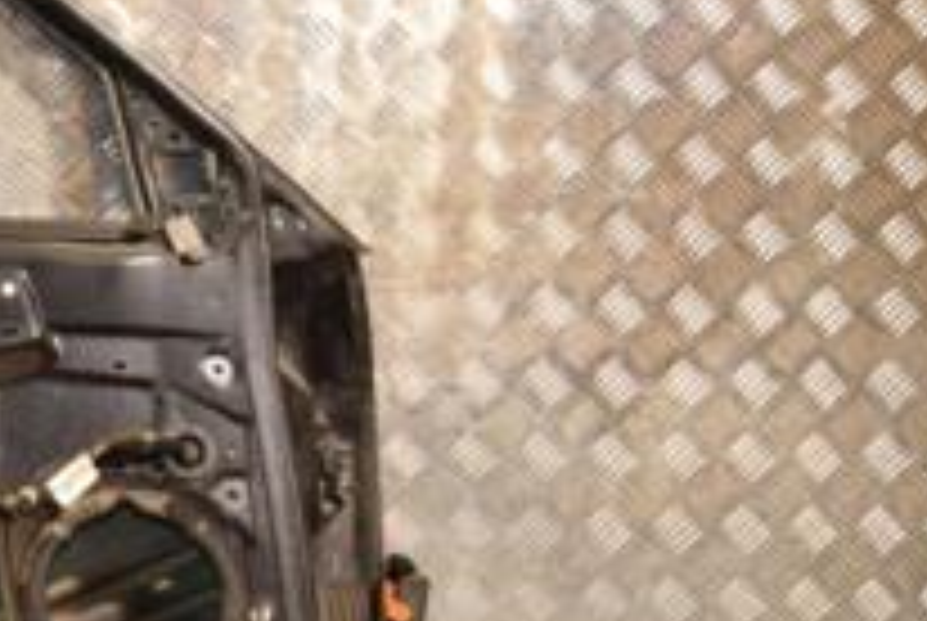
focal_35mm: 96
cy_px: 410
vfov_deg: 14.3
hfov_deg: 19.4
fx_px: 2476
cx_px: -324
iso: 800
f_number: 6.3
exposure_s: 1/200
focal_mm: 22
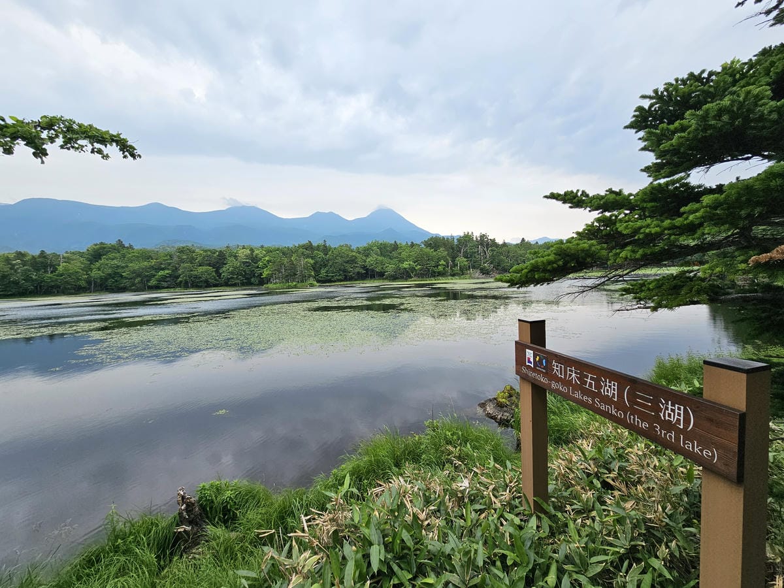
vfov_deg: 89.9
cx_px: 392
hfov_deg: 106.2
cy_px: 294
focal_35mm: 13
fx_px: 294
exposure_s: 1/1225
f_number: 2.2
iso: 50
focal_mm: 2.2
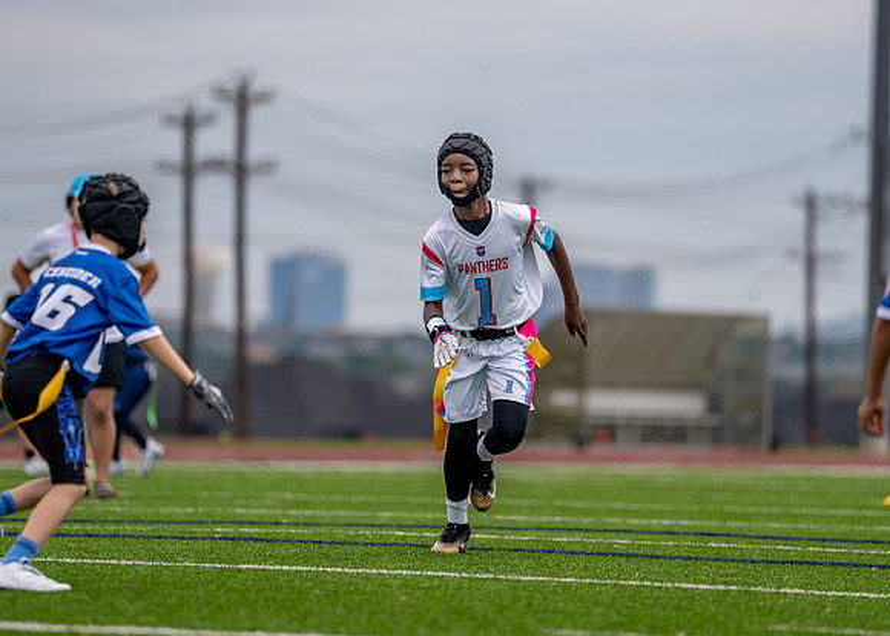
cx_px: 483
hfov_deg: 7.3
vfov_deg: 5.2
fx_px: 6932
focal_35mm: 274
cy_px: 301
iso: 125
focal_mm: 200
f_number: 2.8
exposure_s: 1/2500
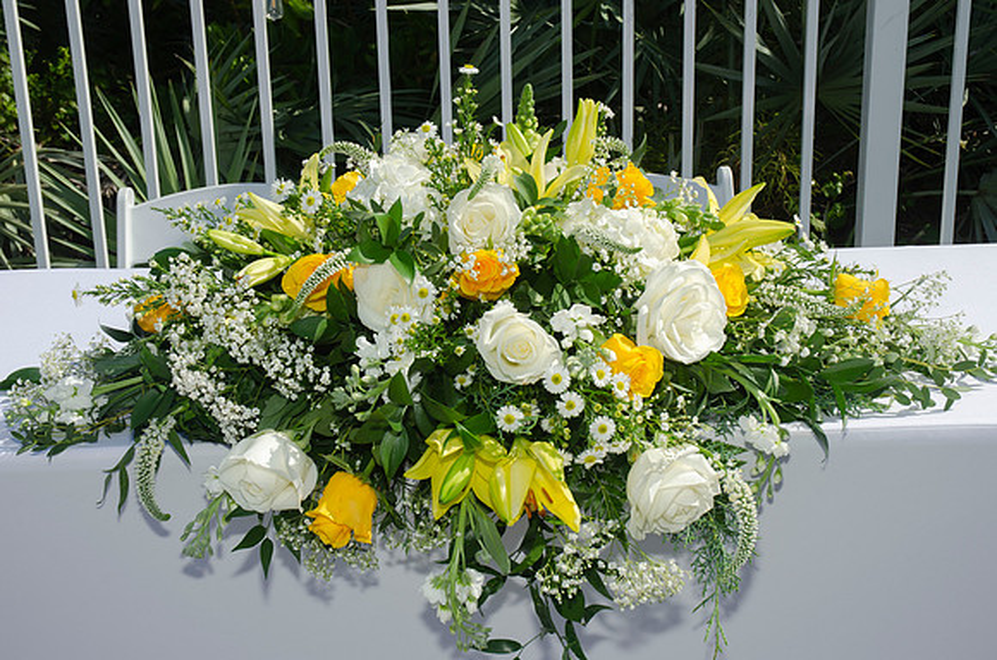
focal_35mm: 51
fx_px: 1409
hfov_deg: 39.0
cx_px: 498
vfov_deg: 26.4
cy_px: 330
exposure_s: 1/250
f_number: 10
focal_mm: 34
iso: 100
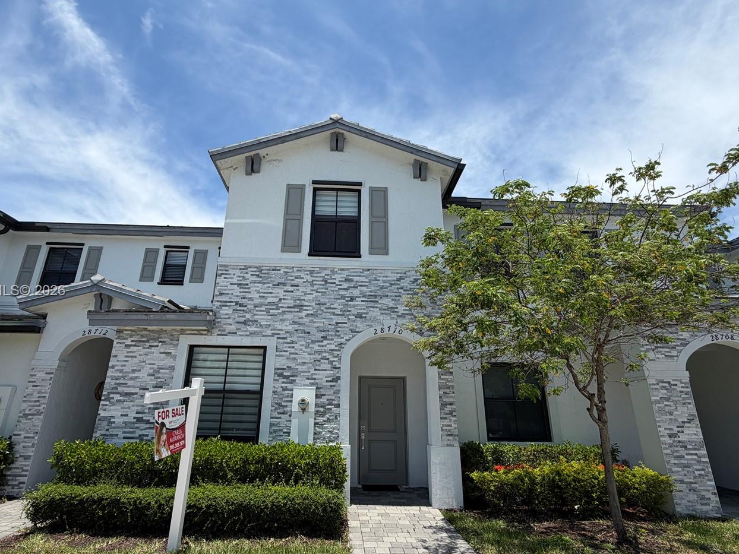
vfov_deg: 71.5
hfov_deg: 87.7
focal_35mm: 18
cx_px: 356
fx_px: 384
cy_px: 292
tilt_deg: +18.2
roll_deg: -0.5
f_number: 2.2
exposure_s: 1/1017
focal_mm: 2.22
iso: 20
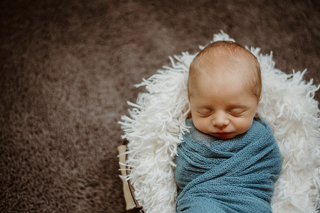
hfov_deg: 39.6
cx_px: 160
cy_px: 106
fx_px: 445
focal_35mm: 50
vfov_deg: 27.0
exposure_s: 1/200
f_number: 2
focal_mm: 50
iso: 400
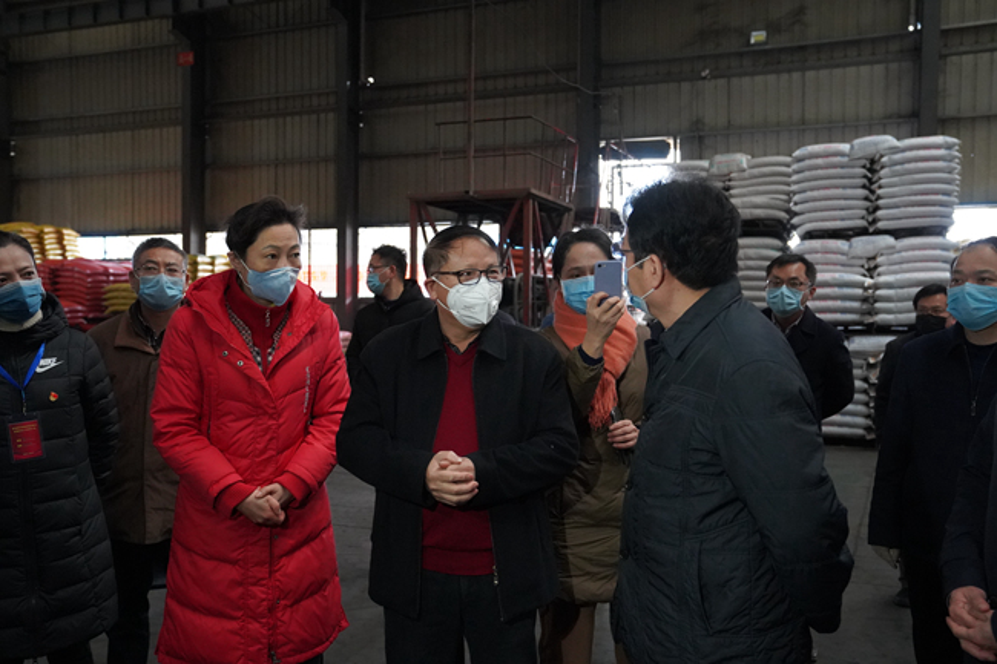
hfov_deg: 58.7
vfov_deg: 41.1
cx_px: 498
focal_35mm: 32
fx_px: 886
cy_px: 332
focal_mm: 32
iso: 10000
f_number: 4
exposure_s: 1/160
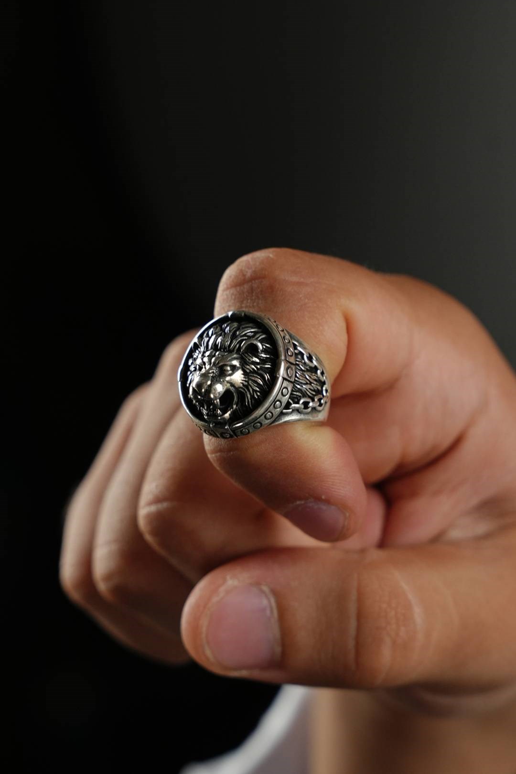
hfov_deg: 19.5
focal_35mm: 70
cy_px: 387
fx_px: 1505
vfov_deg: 28.8
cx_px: 258
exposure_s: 1/100
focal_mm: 70
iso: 800
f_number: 6.3
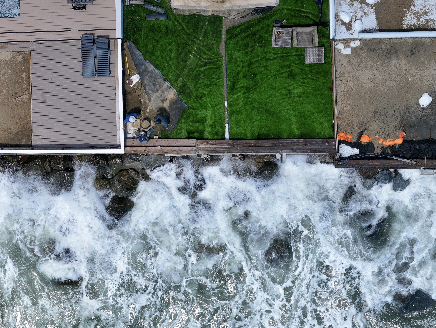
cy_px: 164
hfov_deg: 11.9
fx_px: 2093
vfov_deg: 9.0
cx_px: 218
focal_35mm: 166
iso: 100
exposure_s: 1/1000
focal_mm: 30.71
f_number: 3.4
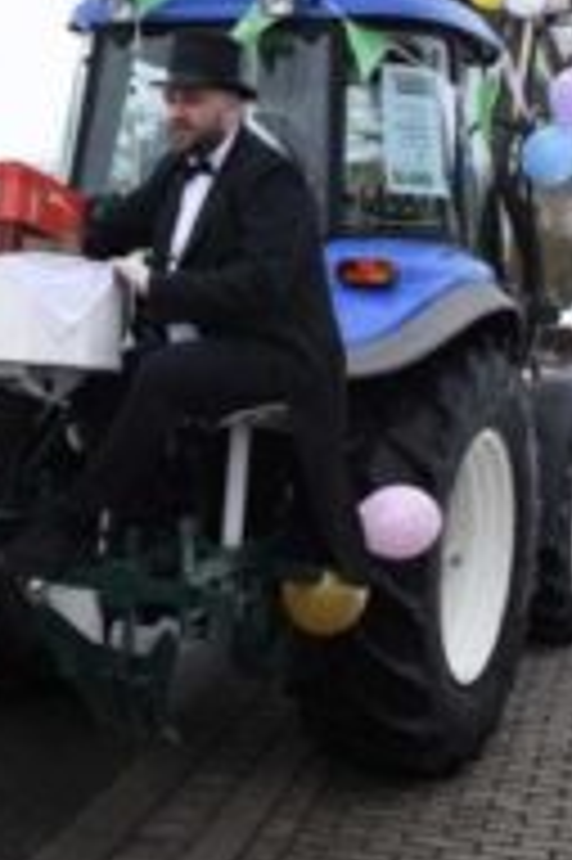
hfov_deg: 19.3
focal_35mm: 68
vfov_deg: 29.3
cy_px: 248
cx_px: -32
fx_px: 1623
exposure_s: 1/1000
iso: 400
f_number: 3.5
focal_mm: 18
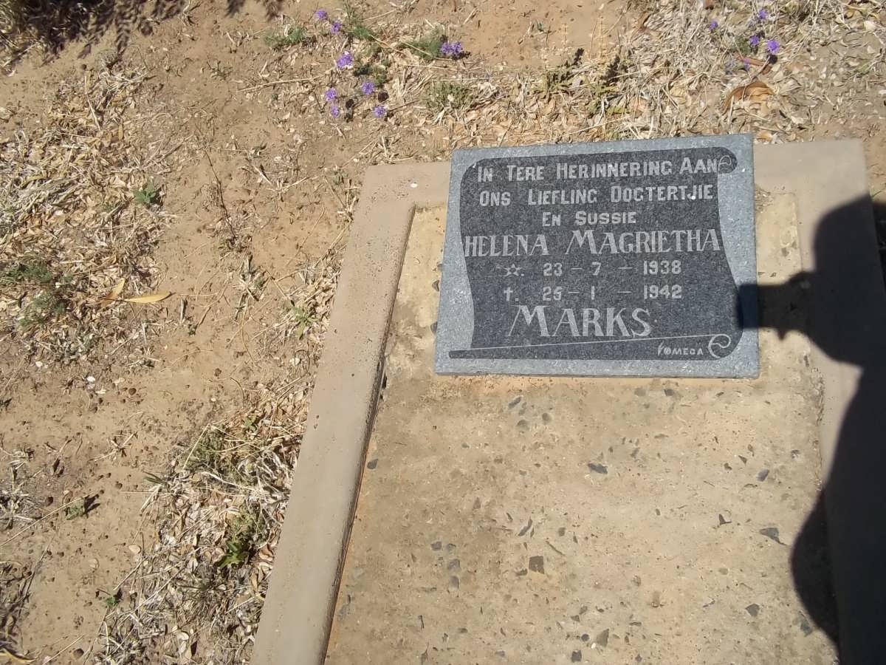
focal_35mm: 32
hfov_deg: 56.8
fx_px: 819
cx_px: 443
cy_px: 332
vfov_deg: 44.2
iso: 80
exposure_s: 1/640
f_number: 5.5
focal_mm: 5.7
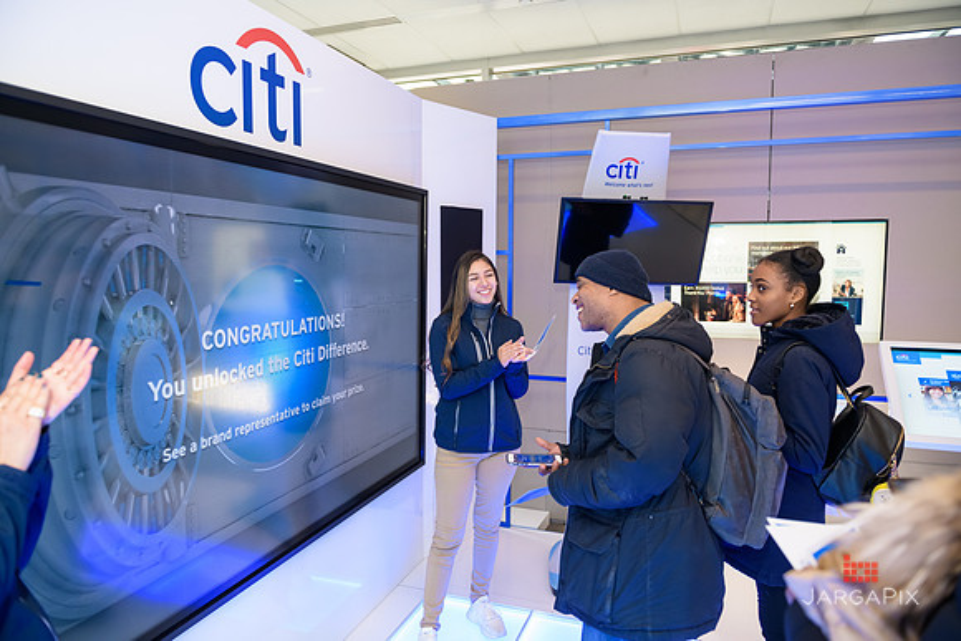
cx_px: 480
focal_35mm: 24
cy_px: 320
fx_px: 641
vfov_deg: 53.2
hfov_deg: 73.7
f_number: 3.2
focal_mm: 24
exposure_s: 1/125
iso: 1000
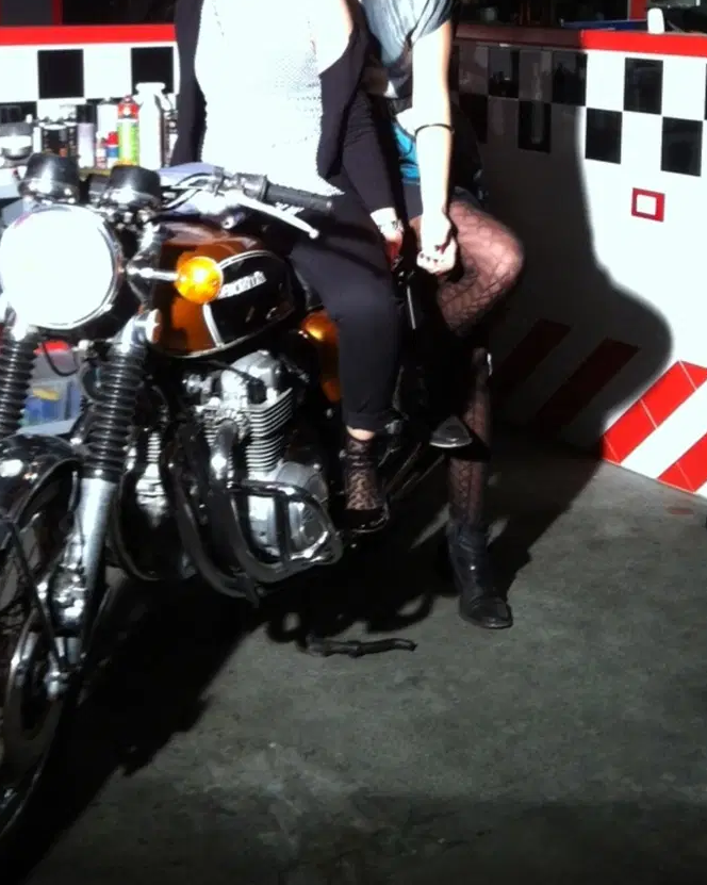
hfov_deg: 23.1
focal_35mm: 66
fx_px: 1728
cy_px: 199
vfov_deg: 28.2
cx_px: 323
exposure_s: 1/15
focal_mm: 3.85
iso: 125
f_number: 2.8
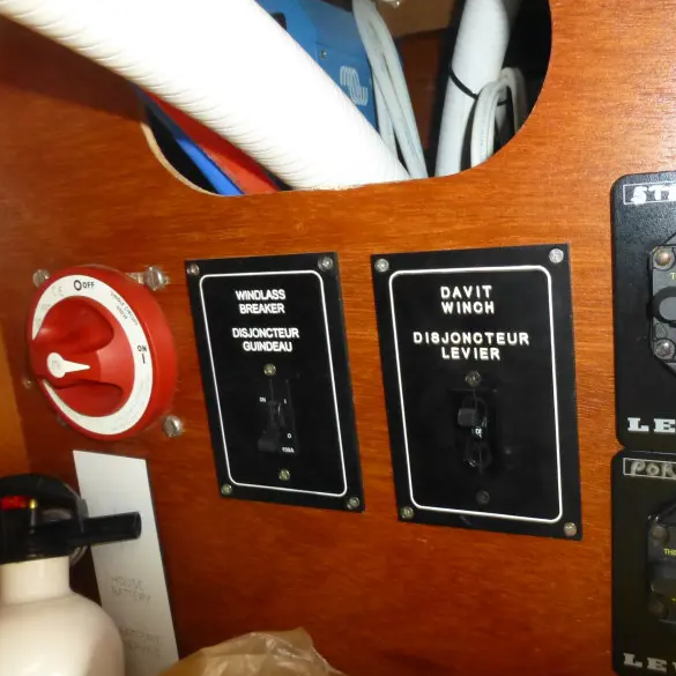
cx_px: 444
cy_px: 342
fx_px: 641
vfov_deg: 55.6
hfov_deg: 54.6
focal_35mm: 29
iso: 800
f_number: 3.3
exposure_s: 1/8
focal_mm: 4.3
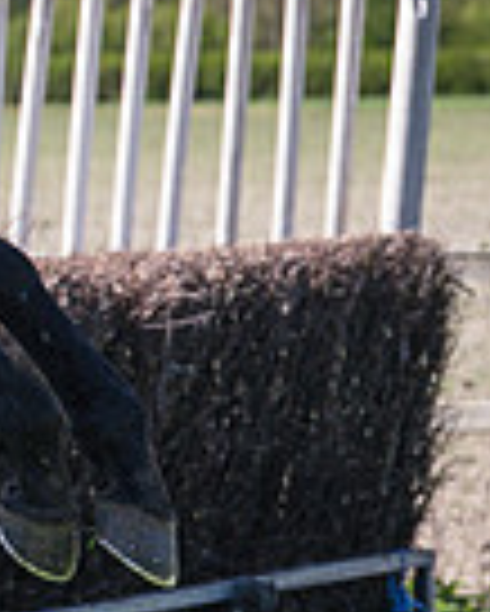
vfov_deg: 4.8
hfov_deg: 3.8
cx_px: -479
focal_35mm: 401
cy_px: 61
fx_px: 7261
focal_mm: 70
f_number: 4
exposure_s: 1/1600
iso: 200
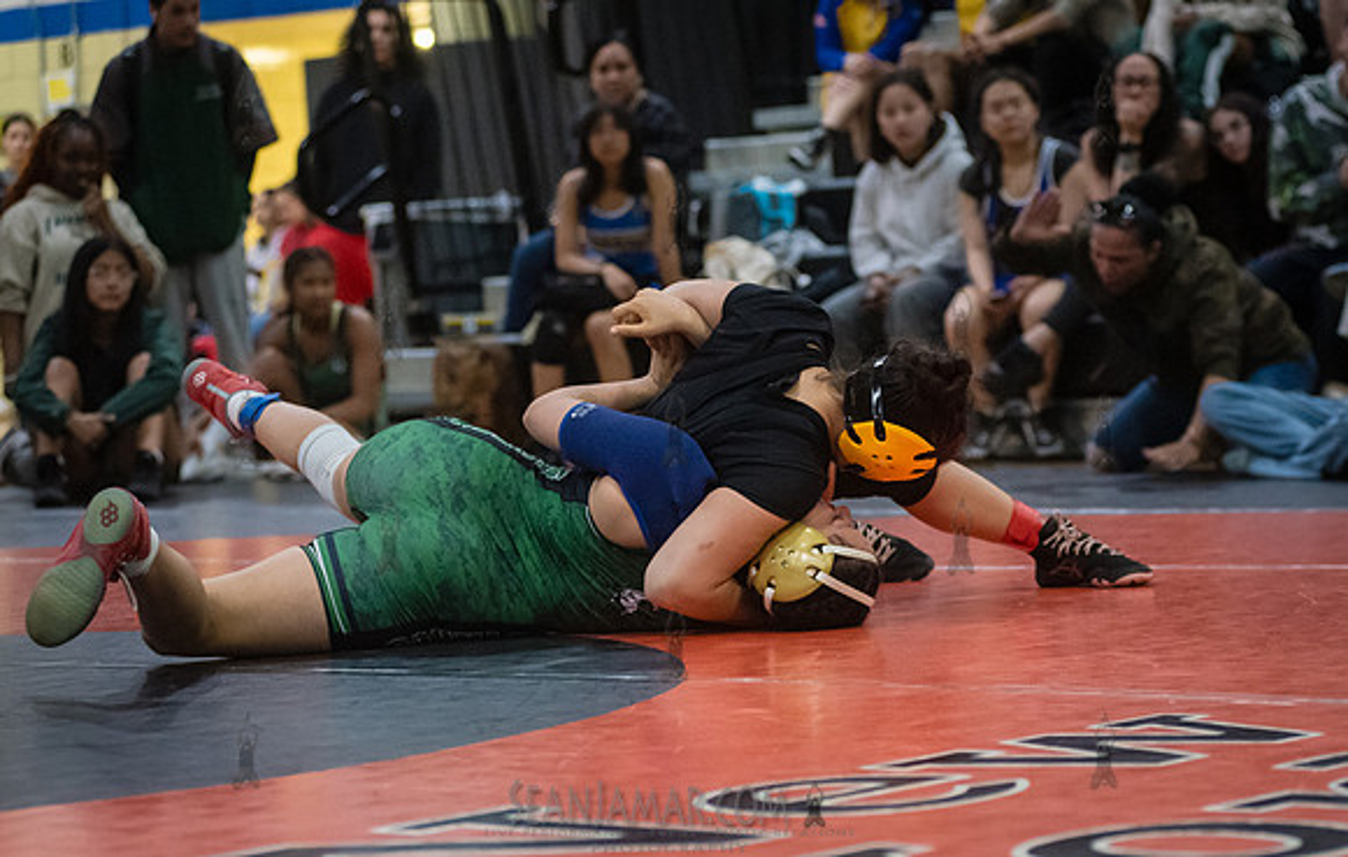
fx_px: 4505
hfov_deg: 17.0
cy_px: 512
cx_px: 794
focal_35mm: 122
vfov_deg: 10.9
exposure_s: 1/400
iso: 8000
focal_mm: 100
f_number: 3.5
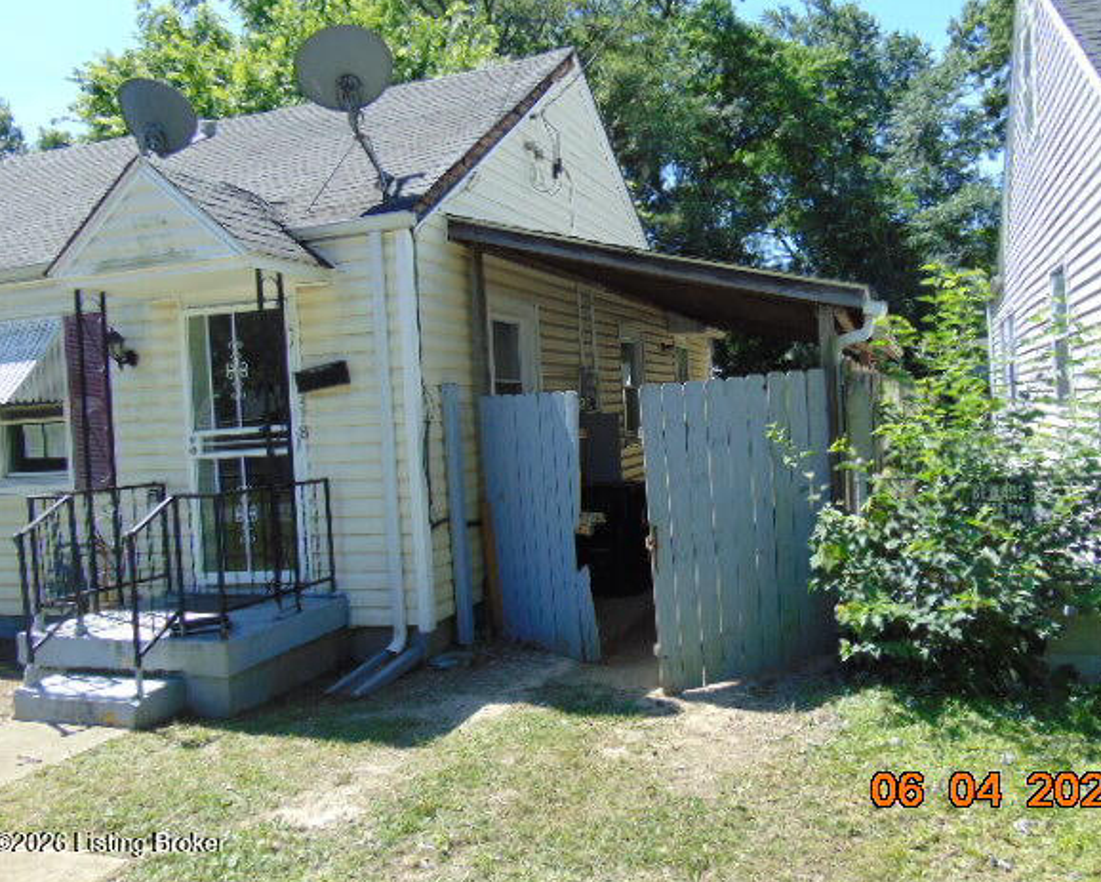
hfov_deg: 64.0
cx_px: 594
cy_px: 427
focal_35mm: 27
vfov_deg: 53.2
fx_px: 880
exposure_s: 1/500
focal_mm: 4.5
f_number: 3
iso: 80
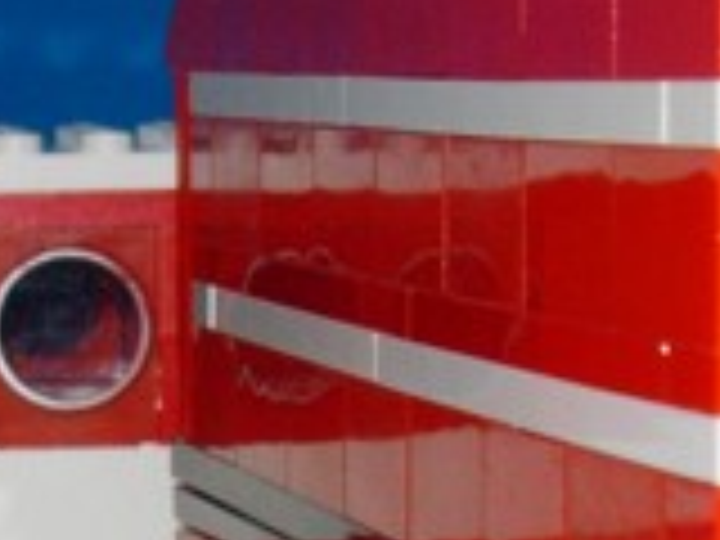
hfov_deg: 10.4
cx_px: 328
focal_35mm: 190
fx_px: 3952
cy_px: 747
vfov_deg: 7.7
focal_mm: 7.8
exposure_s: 1/64
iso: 79
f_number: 4.8
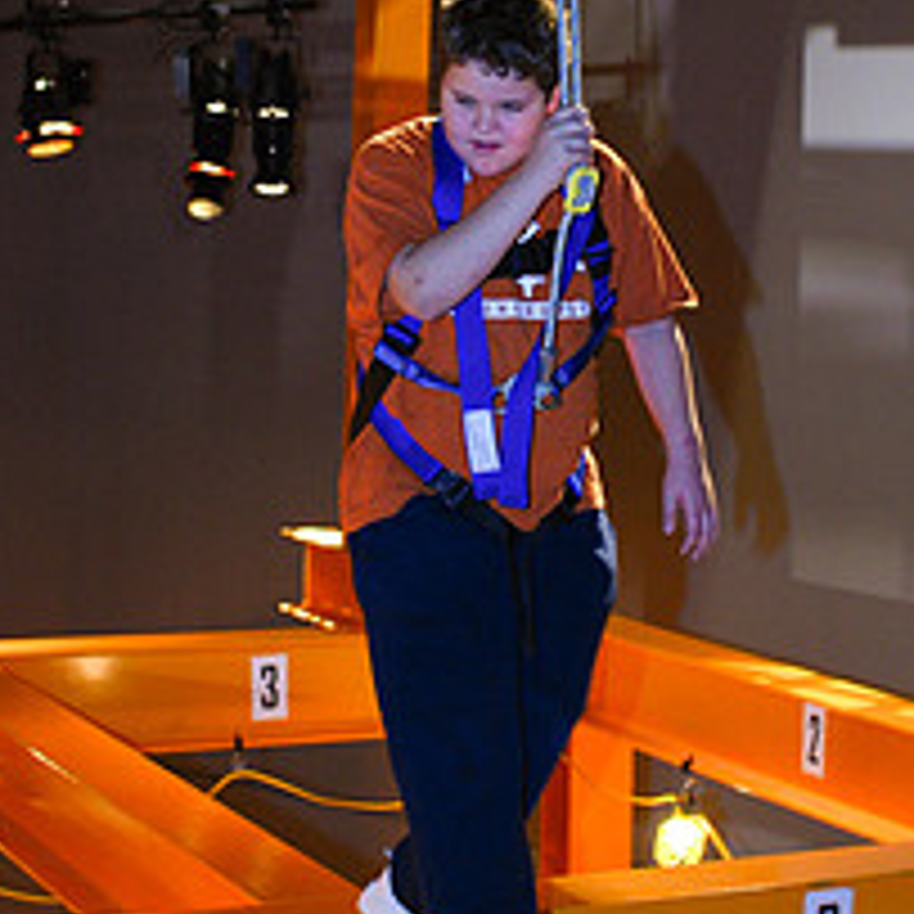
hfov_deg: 20.4
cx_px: 547
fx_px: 2539
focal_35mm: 85
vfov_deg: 20.3
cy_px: 248
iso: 400
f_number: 3.2
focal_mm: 30
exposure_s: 1/60
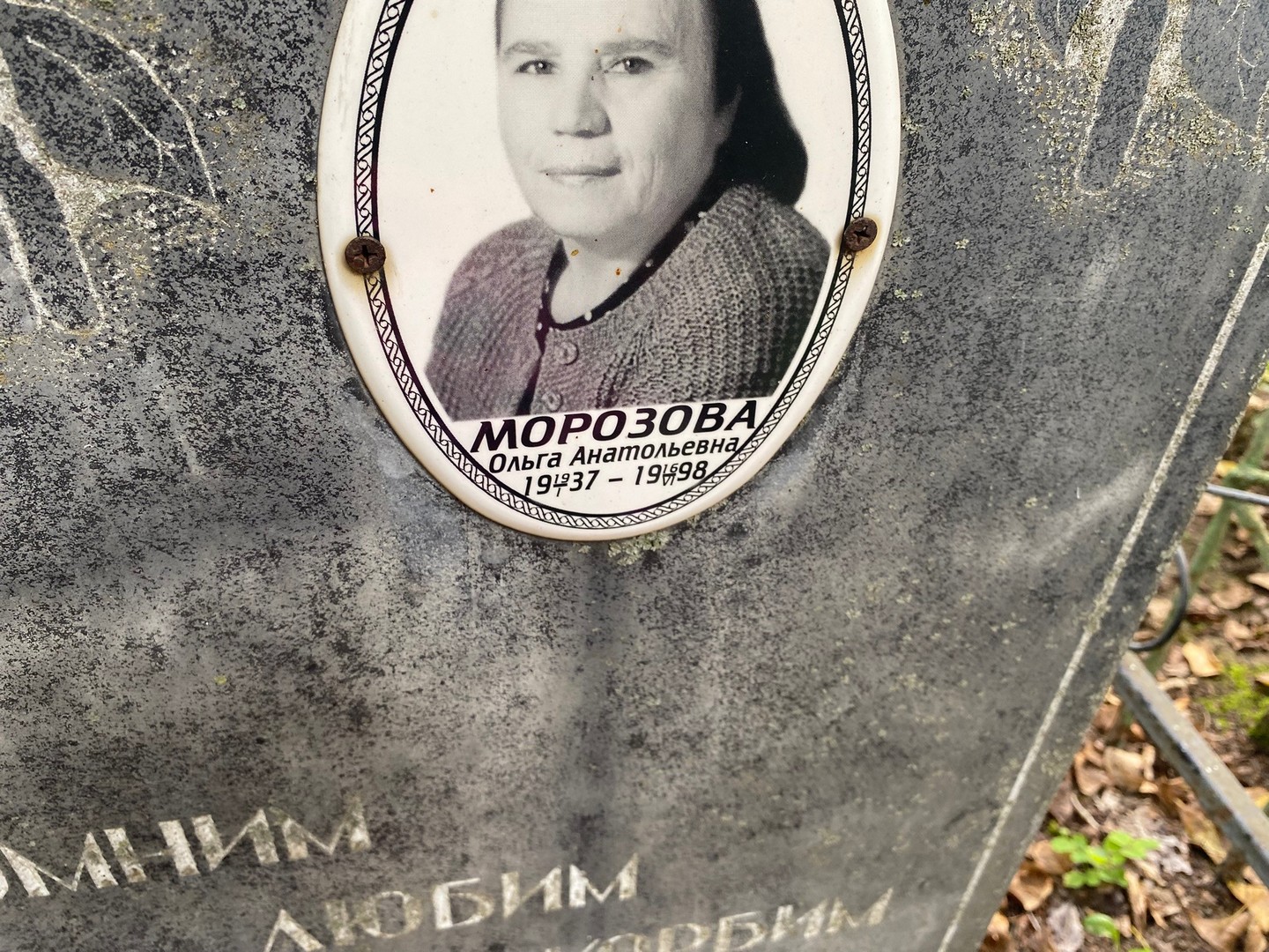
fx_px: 953
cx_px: 634
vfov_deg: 53.1
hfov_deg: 67.3
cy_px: 476
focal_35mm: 26
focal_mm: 4.25
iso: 50
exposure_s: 1/122
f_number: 1.8
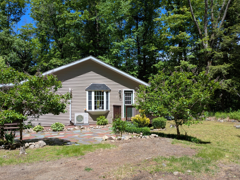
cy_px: 102
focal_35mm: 29
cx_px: 101
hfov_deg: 61.3
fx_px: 201
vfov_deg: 48.1
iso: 45
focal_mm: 5.43
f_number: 1.89
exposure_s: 1/1420
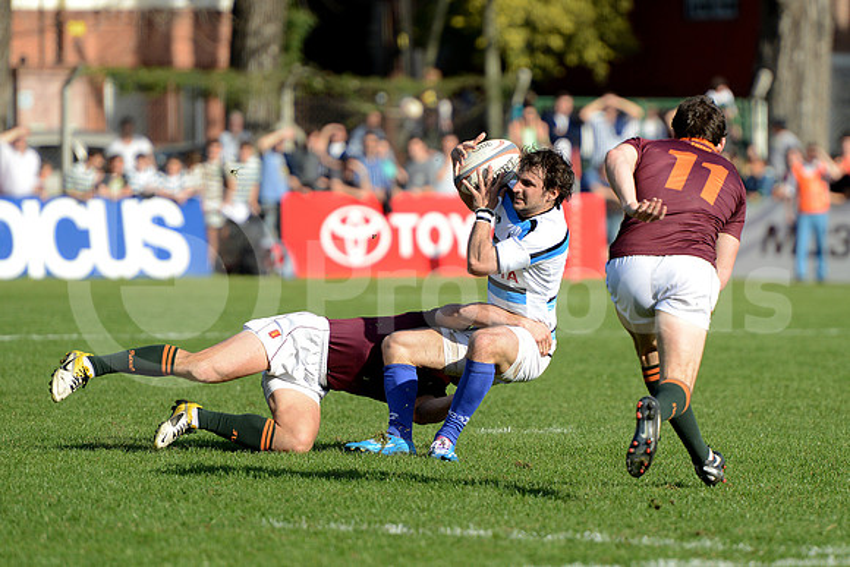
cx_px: 425
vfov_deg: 5.1
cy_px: 284
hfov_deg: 7.6
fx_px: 6376
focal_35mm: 270
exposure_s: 1/1600
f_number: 4
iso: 500
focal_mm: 270
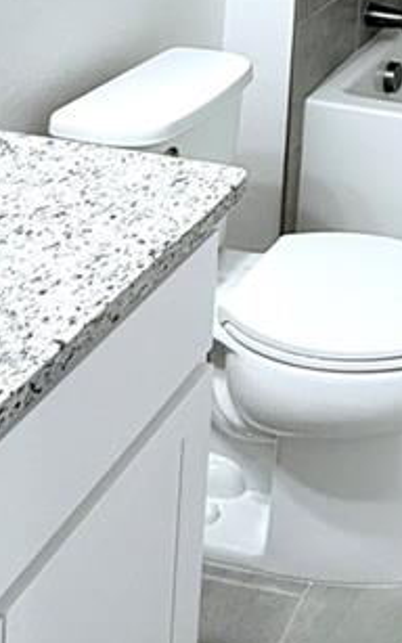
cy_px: -199
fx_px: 1016
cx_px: 632
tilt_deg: -4.1
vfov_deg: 28.6
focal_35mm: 58
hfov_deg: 19.1
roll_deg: -5.4
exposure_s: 1/60
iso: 200
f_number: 2.2
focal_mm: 2.22
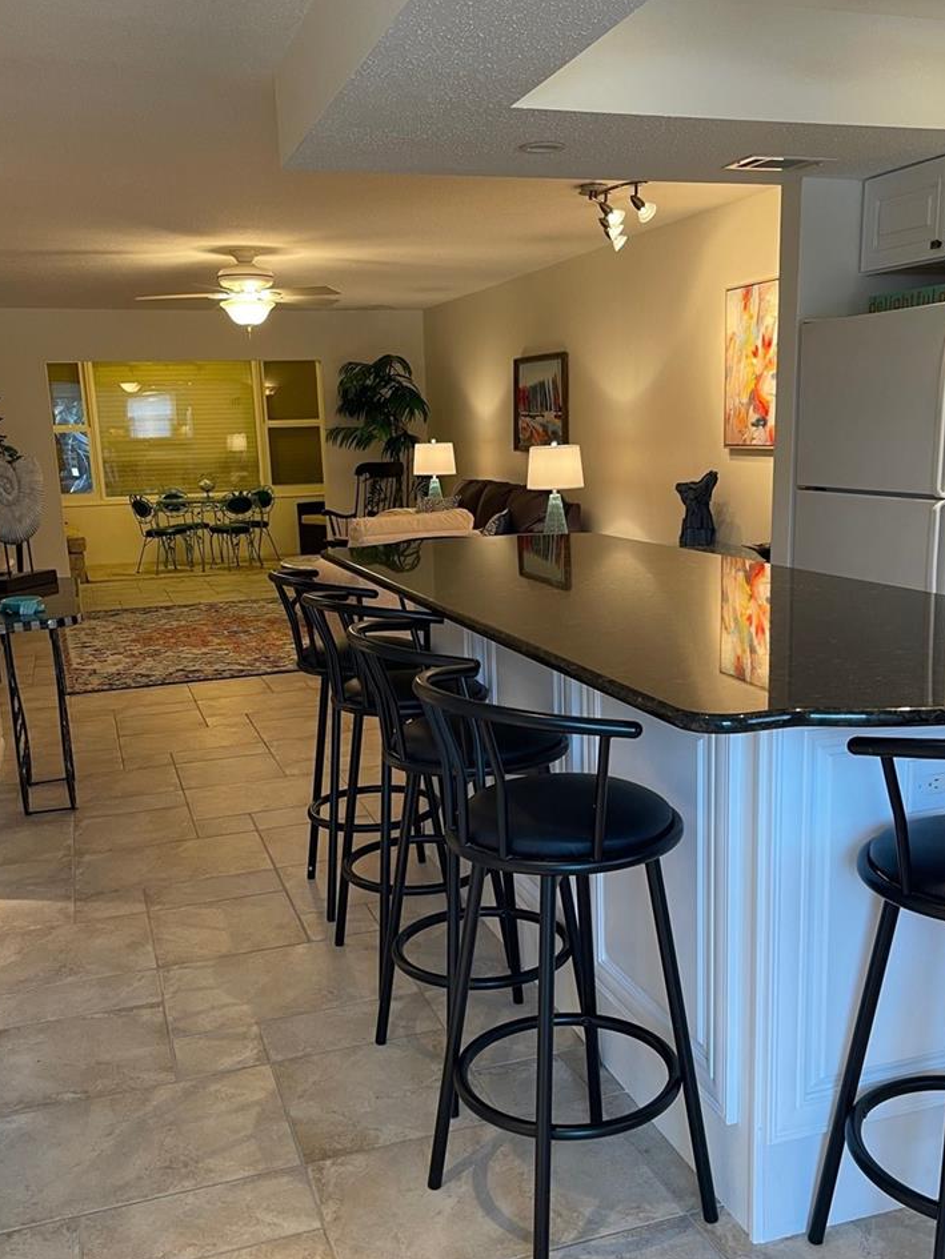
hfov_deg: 42.9
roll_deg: +2.1
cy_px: 707
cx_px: 498
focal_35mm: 33
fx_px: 1201
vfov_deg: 55.2
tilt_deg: -13.8
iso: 80
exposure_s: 1/60
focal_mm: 5.1
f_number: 1.6
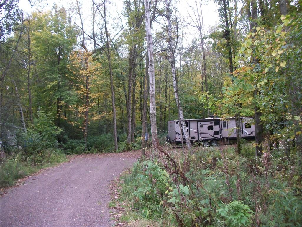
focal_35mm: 32
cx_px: 151
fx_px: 279
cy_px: 114
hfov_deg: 56.8
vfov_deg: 44.2
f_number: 2.9
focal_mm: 5.7
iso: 160
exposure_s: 1/40
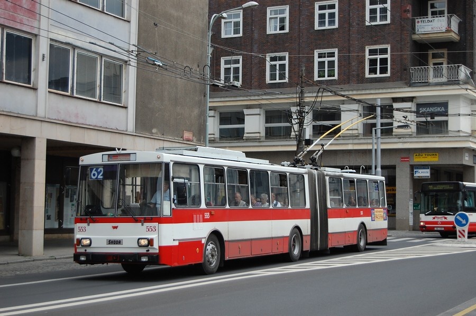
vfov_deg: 20.1
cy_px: 158
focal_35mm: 68
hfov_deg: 29.9
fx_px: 892
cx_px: 238
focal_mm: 45
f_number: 5.3
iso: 400
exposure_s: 1/800
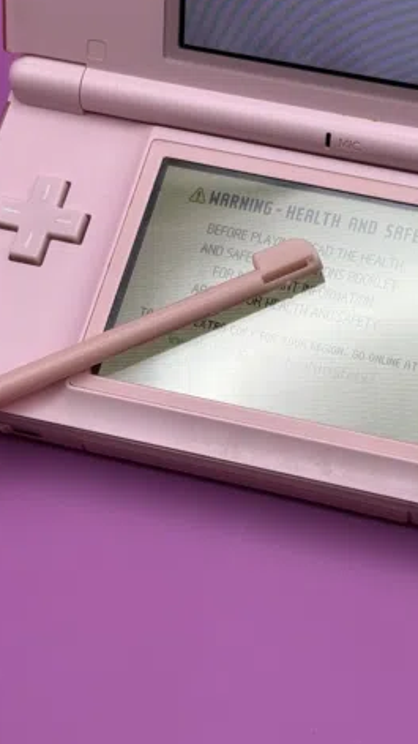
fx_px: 1399
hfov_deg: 16.9
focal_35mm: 71
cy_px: 368
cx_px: 304
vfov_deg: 29.7
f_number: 1.78
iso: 64
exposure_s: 1/318
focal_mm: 6.76
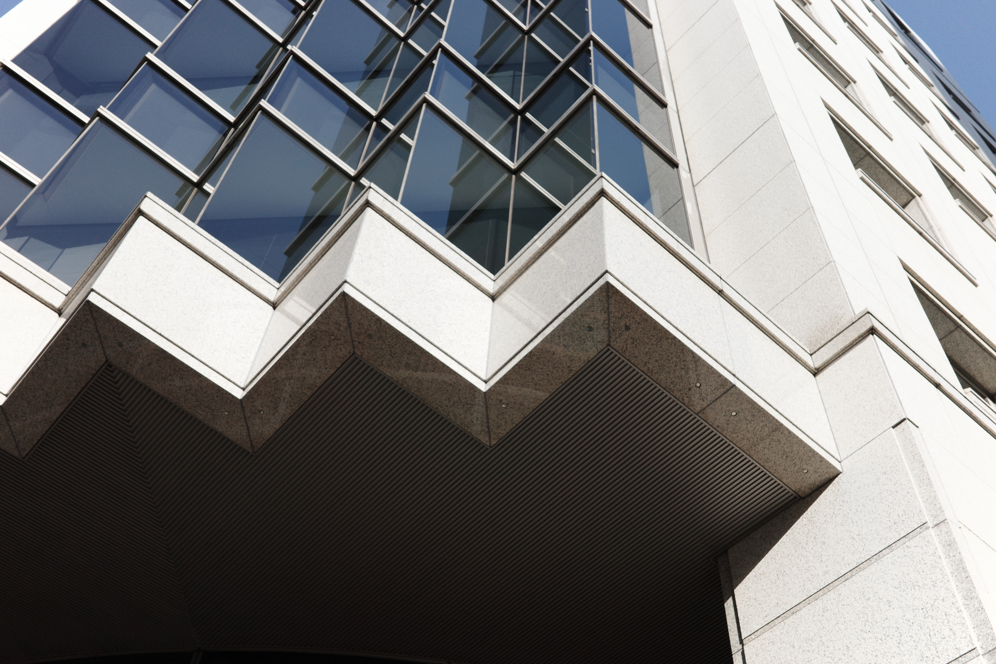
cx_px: 498
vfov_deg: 33.4
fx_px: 1107
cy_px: 332
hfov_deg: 48.5
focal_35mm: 40
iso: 200
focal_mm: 26
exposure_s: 1/640
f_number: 5.6
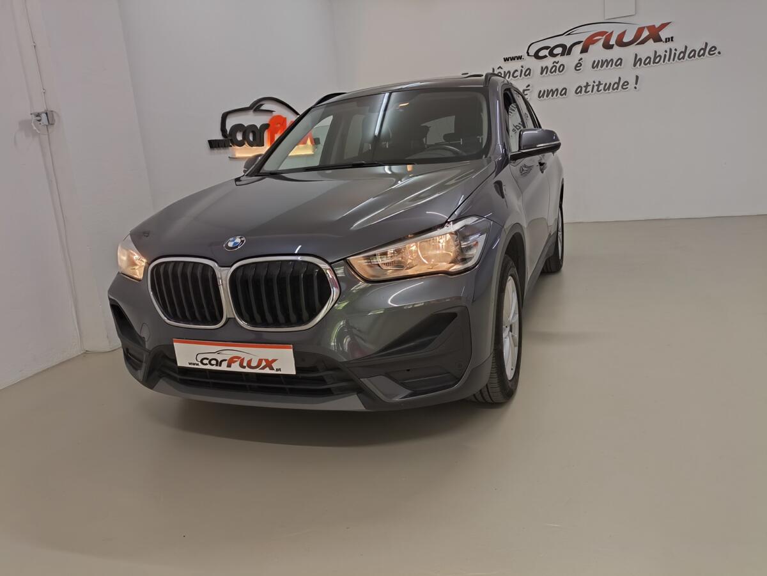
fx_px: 554
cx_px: 384
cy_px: 288
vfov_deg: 54.9
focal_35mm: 25
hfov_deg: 69.4
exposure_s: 1/50
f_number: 1.7
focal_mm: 4.71
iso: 250
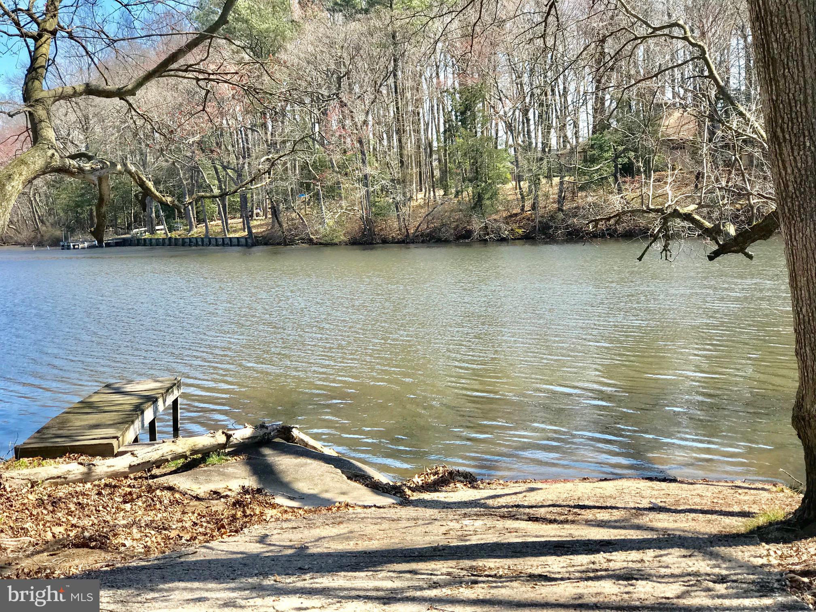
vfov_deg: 25.7
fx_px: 1344
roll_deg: +2.5
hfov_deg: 33.8
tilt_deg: -4.6
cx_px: 408
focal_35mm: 57
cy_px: 306
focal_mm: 6.6
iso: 20
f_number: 2.8
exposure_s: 1/394
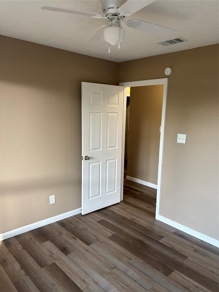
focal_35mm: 26
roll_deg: -2.1
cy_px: 146
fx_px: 219
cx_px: 110
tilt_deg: -9.8
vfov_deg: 67.3
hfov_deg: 53.1
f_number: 1.6
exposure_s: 1/86
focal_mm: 5.96
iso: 125
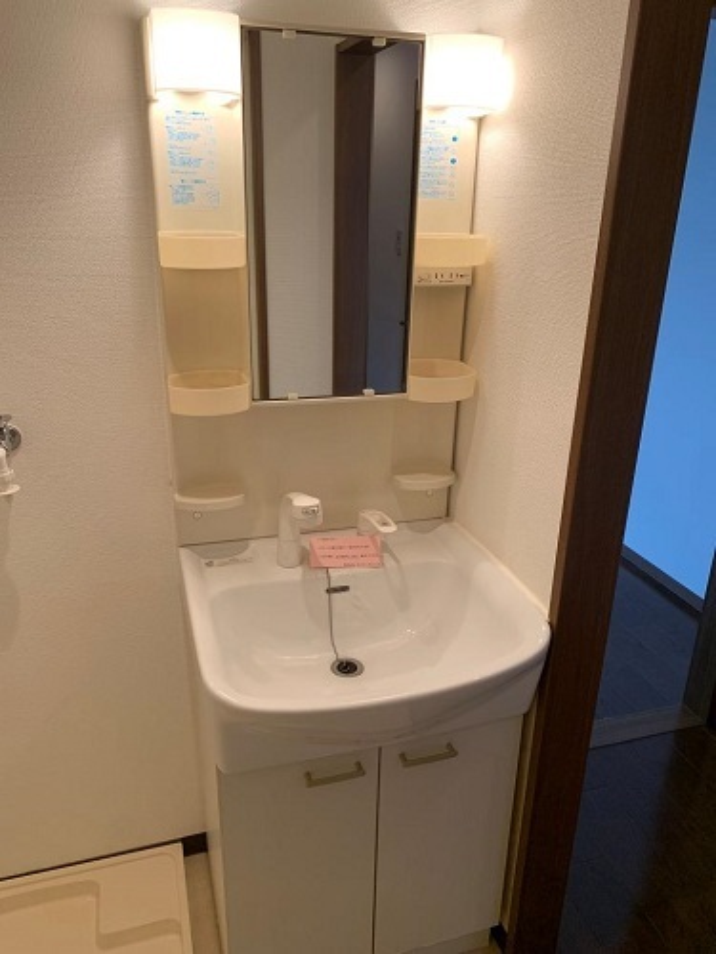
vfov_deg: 67.3
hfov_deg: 53.1
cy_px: 477
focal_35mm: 26
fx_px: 717
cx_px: 358
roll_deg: -1.0
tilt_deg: -19.2
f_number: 1.8
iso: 64
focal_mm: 4.25
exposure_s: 1/60
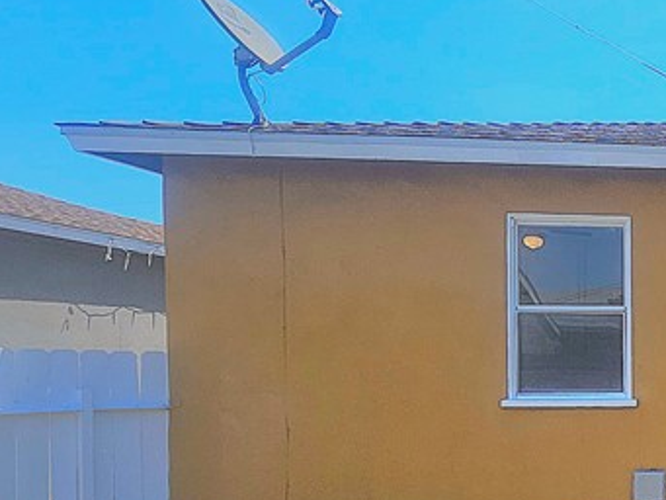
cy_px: 400
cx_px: 873
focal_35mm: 39
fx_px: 751
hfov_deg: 33.9
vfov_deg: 35.6
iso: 32
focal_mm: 1.74
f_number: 2.2
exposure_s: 1/1000
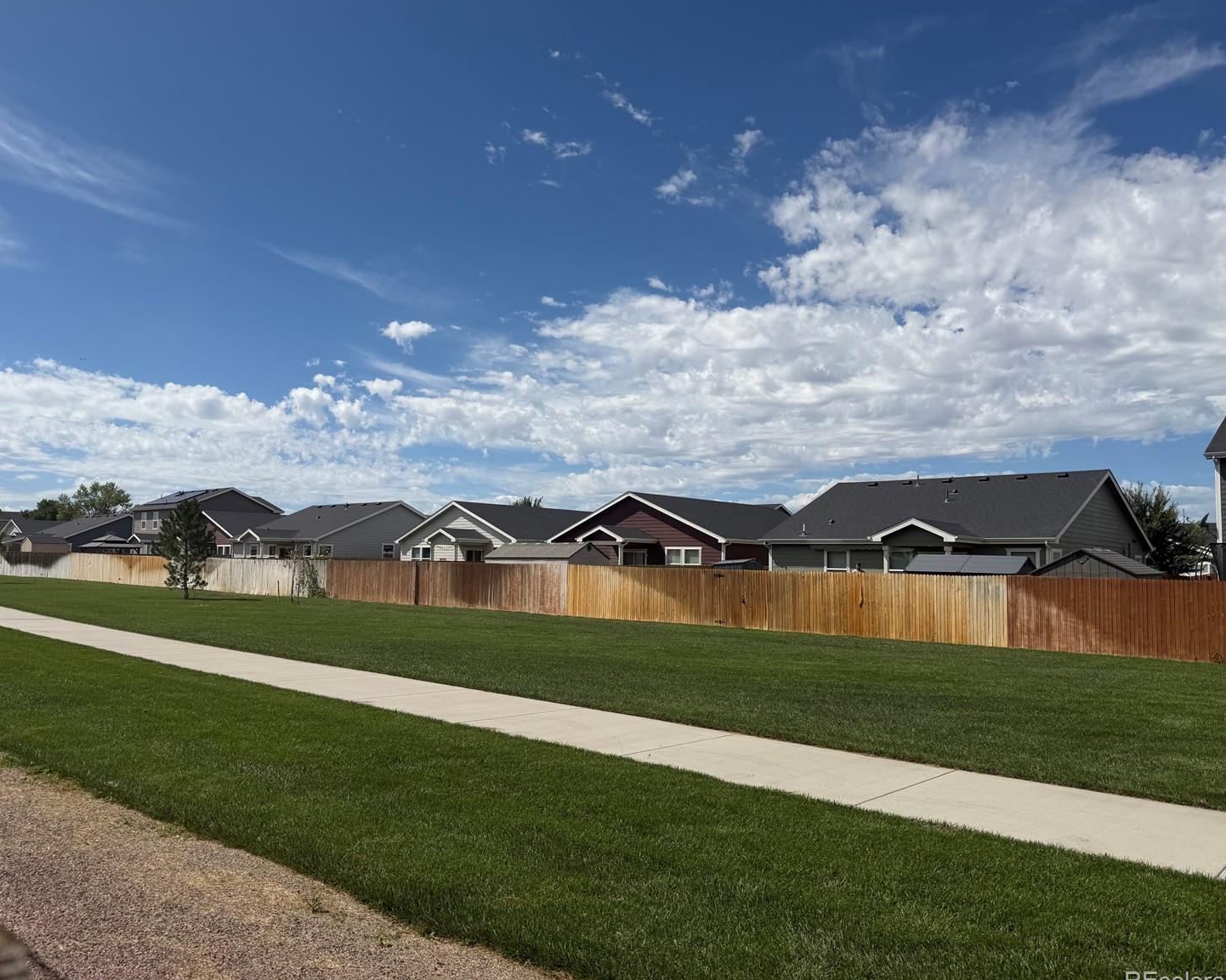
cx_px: 582
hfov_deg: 66.0
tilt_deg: +3.7
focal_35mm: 26
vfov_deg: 54.9
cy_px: 489
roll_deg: +0.6
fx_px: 943
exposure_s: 1/10309
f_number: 1.78
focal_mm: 6.76
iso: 80
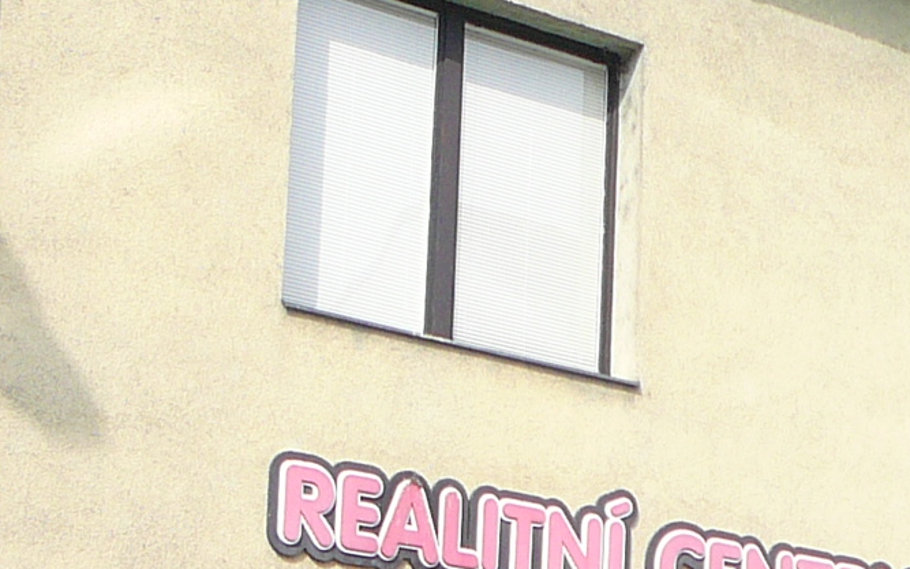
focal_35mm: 122
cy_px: 725
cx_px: 941
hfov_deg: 16.7
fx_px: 3026
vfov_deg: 10.5
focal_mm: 5.6
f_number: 3
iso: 80
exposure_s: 1/640
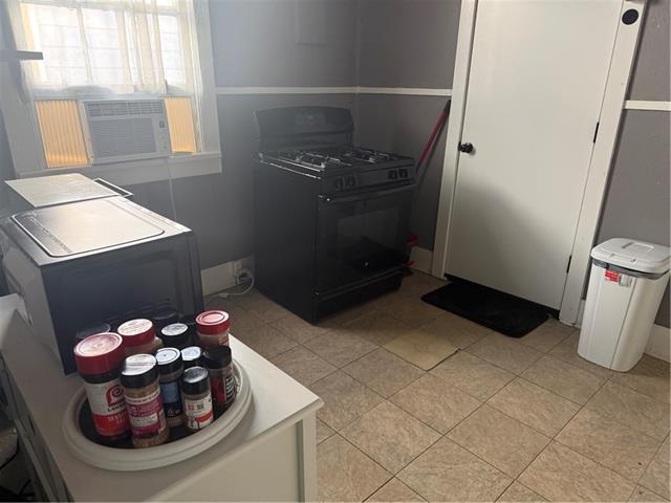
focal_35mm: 24
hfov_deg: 71.6
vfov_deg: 56.8
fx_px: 465
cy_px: 252
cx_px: 336
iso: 250
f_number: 1.78
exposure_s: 1/60
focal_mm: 6.76
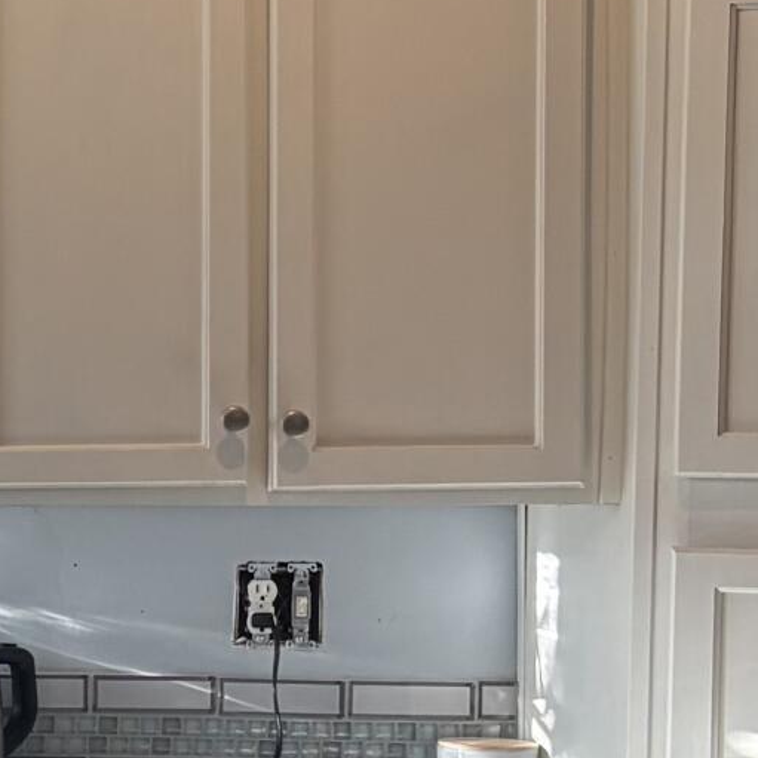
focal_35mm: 135
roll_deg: +0.3
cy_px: 555
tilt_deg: -1.0
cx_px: -1135
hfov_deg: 10.8
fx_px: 3344
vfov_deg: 12.9
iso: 100
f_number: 1.6
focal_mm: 5.96
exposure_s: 1/210
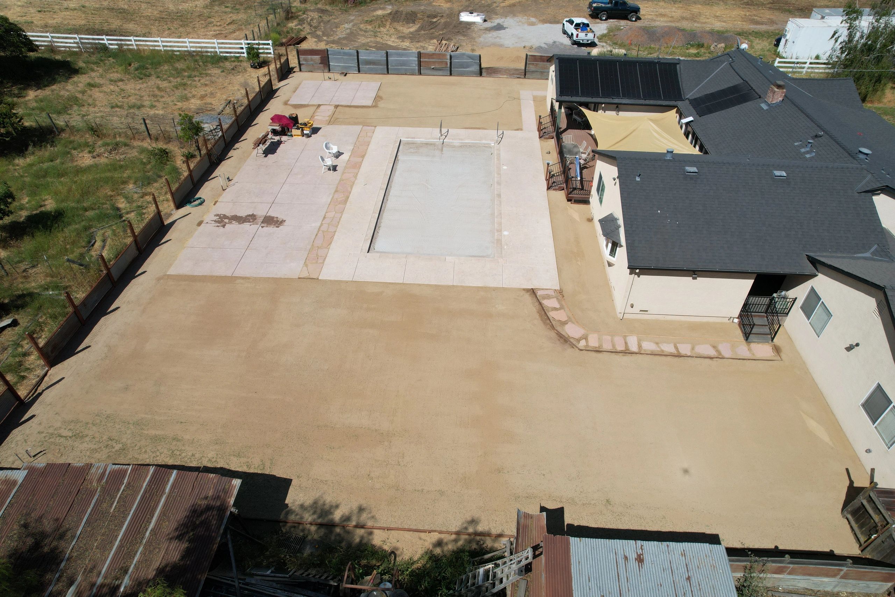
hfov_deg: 78.6
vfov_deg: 57.2
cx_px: 448
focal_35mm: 22
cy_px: 298
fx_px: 547
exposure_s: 1/3200
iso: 110
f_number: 2.8
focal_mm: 8.38
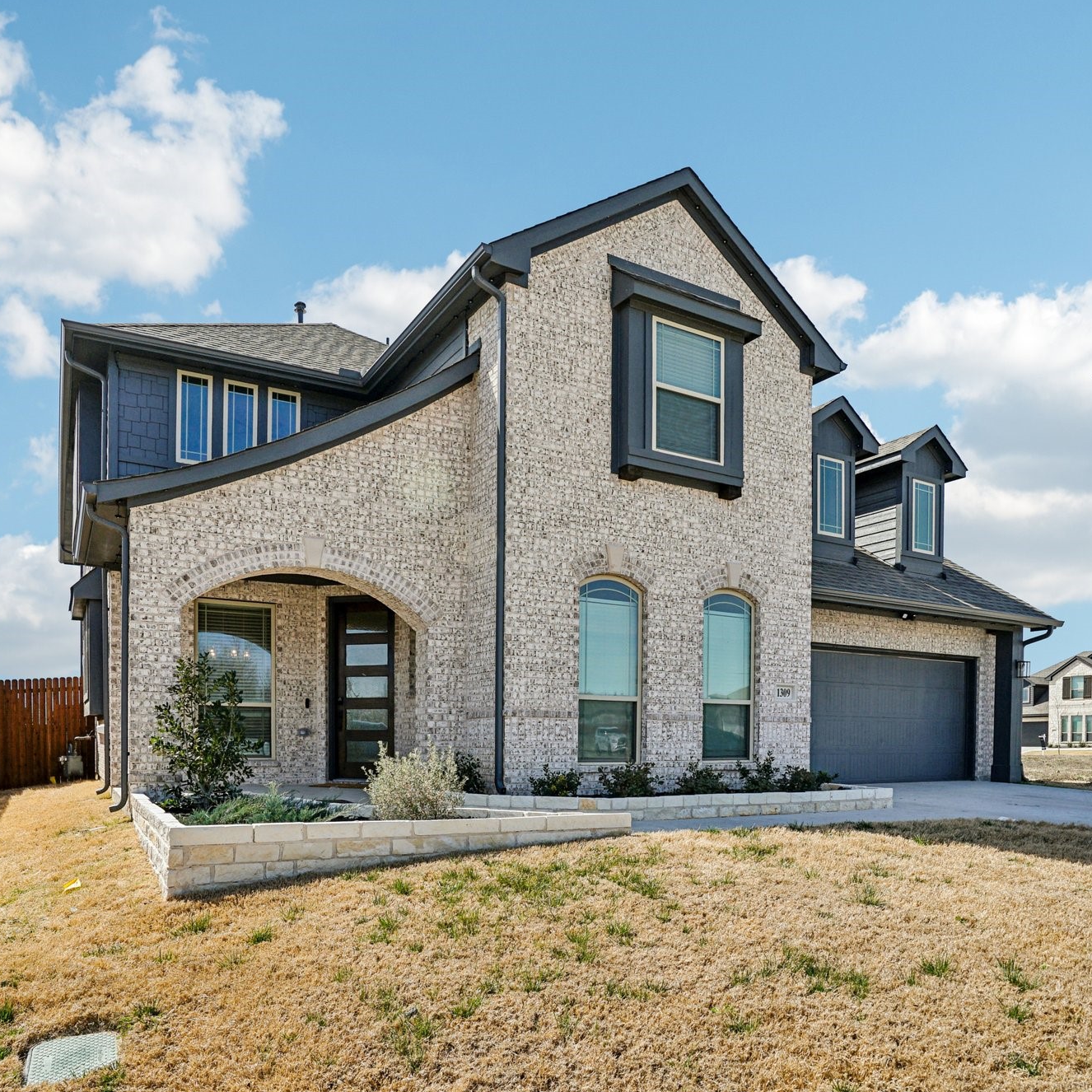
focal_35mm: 21
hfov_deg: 72.1
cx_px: 556
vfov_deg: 72.1
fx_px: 749
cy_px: 560
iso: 100
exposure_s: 1/400
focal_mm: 16
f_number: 8
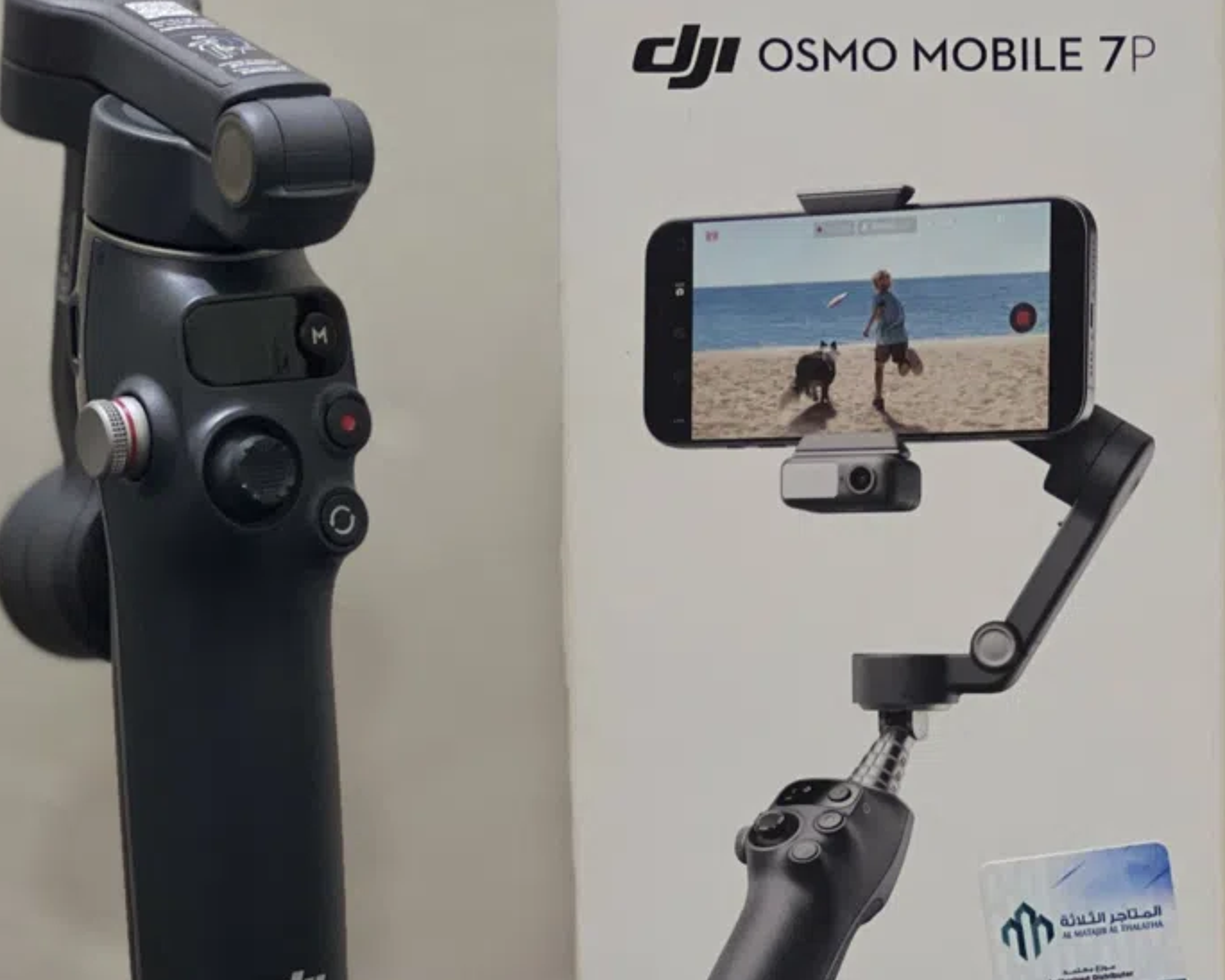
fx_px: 5438
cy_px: 470
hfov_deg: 12.9
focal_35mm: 150
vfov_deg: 10.3
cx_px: 598
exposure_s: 1/33
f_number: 2.8
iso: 320
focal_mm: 9
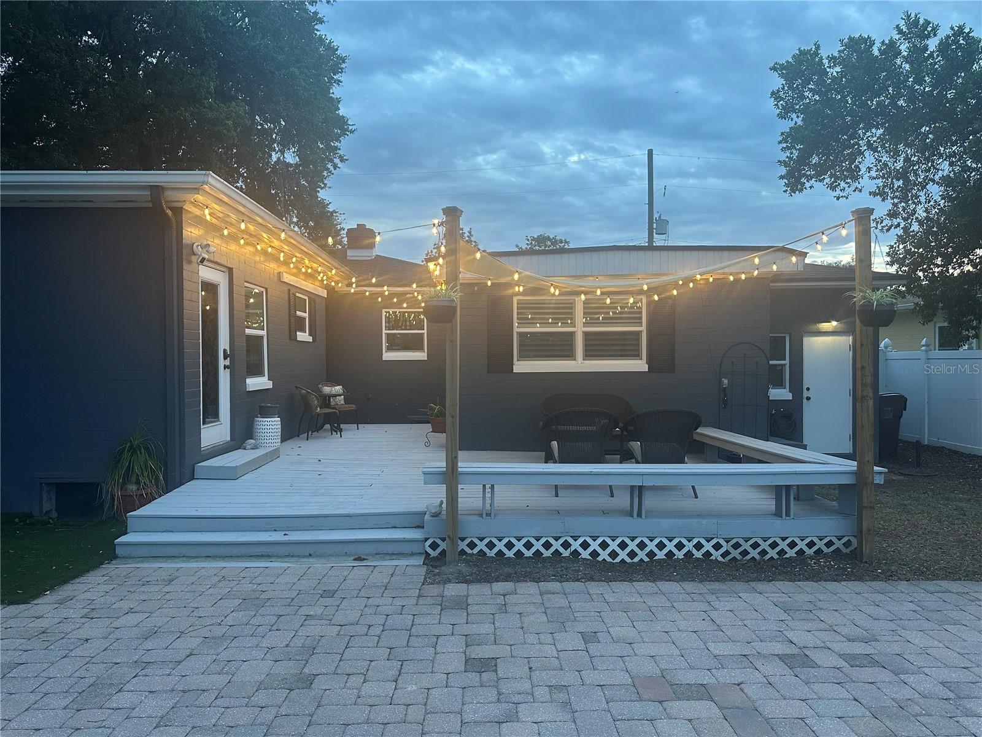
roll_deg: +0.0
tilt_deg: +0.1
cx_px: 491
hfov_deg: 71.6
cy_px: 368
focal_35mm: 24
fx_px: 681
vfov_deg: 56.8
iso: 200
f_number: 1.78
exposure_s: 1/60
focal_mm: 6.86
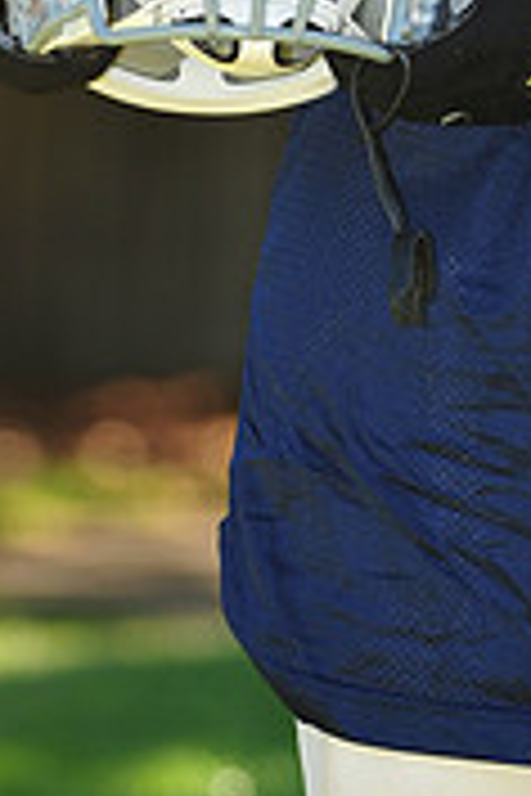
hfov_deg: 2.3
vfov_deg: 3.5
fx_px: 13053
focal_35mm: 590
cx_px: 490
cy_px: -216
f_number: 4.5
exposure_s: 1/250
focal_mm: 180
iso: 200
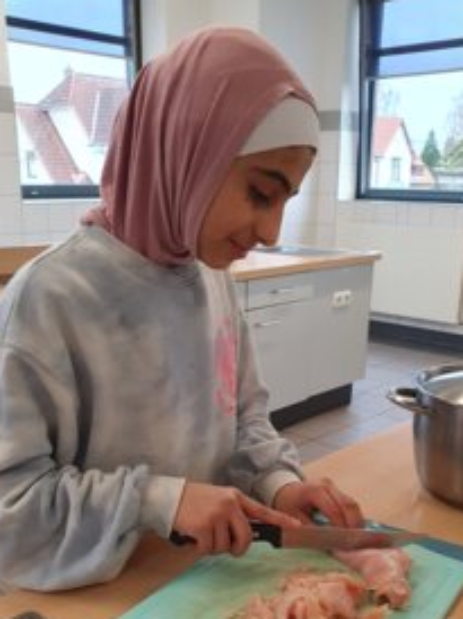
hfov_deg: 37.7
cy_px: 434
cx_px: 244
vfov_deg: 47.8
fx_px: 679
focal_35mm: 38
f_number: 2.4
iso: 200
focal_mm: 4.32
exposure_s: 1/100
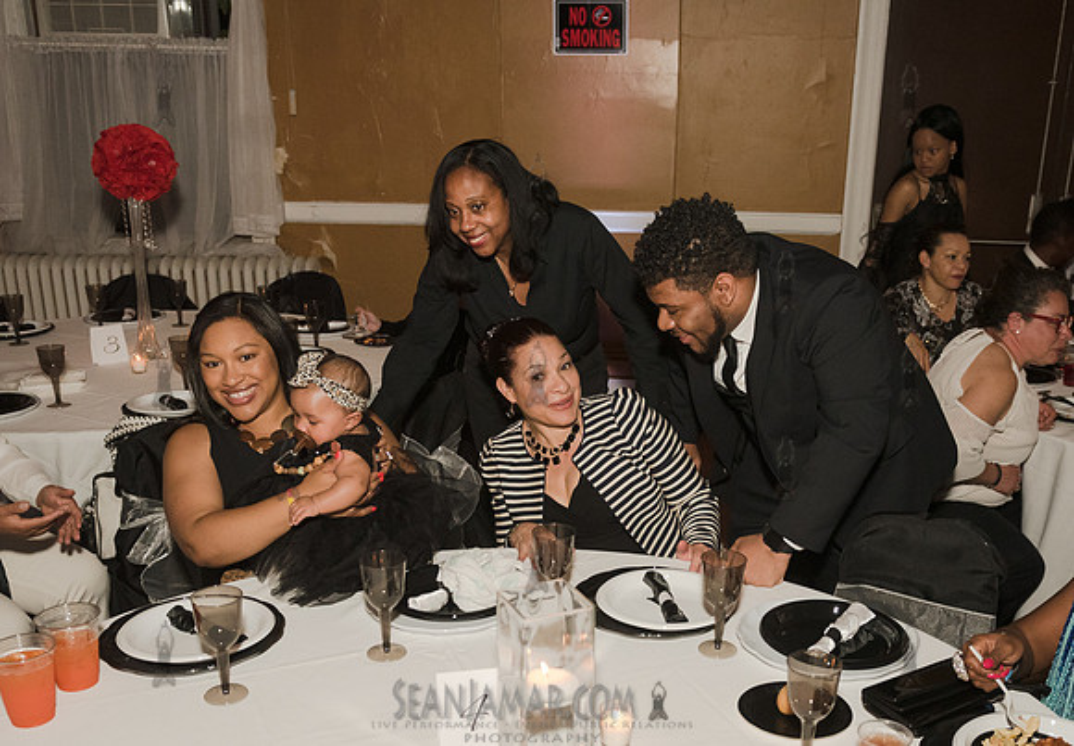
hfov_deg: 49.3
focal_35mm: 39
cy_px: 501
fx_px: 1168
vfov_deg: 35.1
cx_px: 602
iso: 2000
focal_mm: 28
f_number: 3.5
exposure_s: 1/320
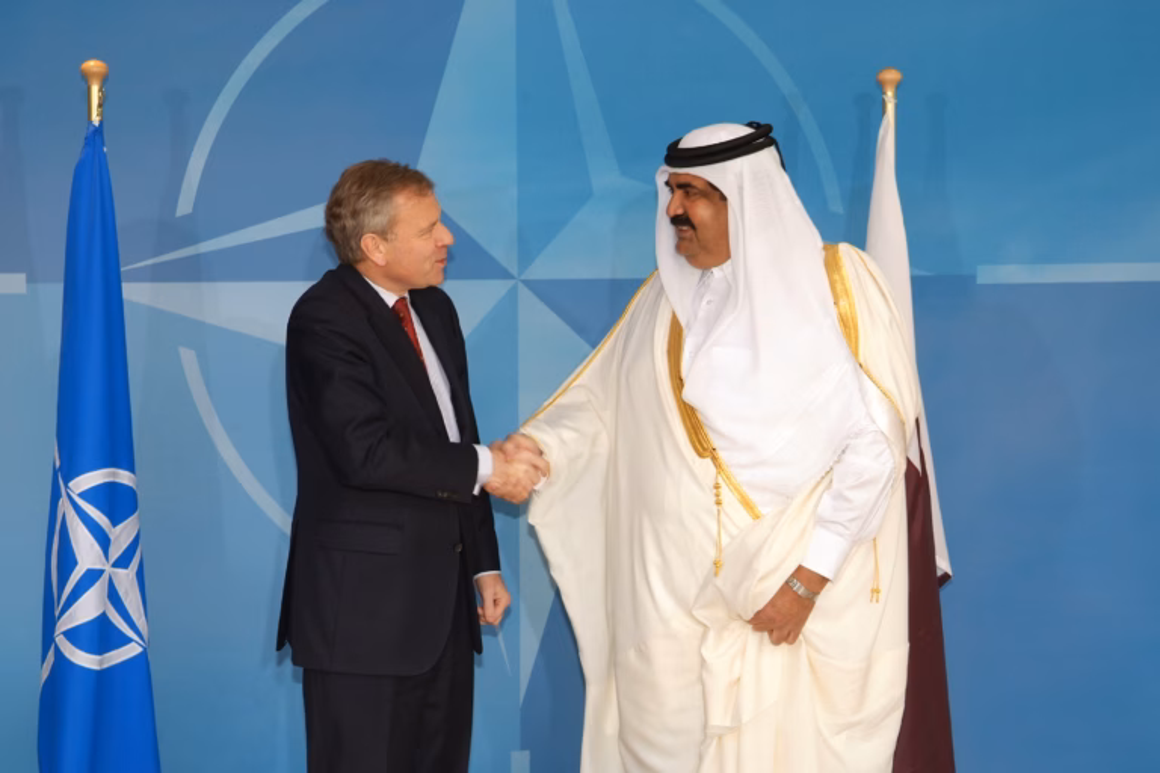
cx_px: 580
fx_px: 1933
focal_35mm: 60
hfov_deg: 33.4
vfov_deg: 22.6
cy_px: 386
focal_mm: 40
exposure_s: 1/90
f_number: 5.6
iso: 400
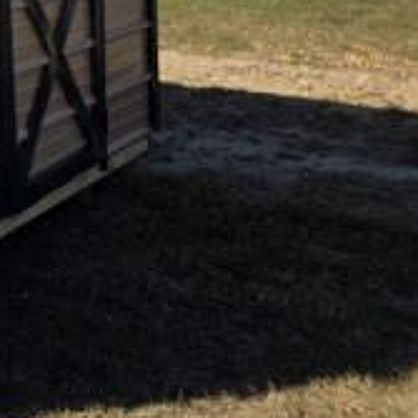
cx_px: -373
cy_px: -173
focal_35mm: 78
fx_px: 1066
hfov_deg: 17.3
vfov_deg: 19.8
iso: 80
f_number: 1.7
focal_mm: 6.3
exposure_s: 1/6809
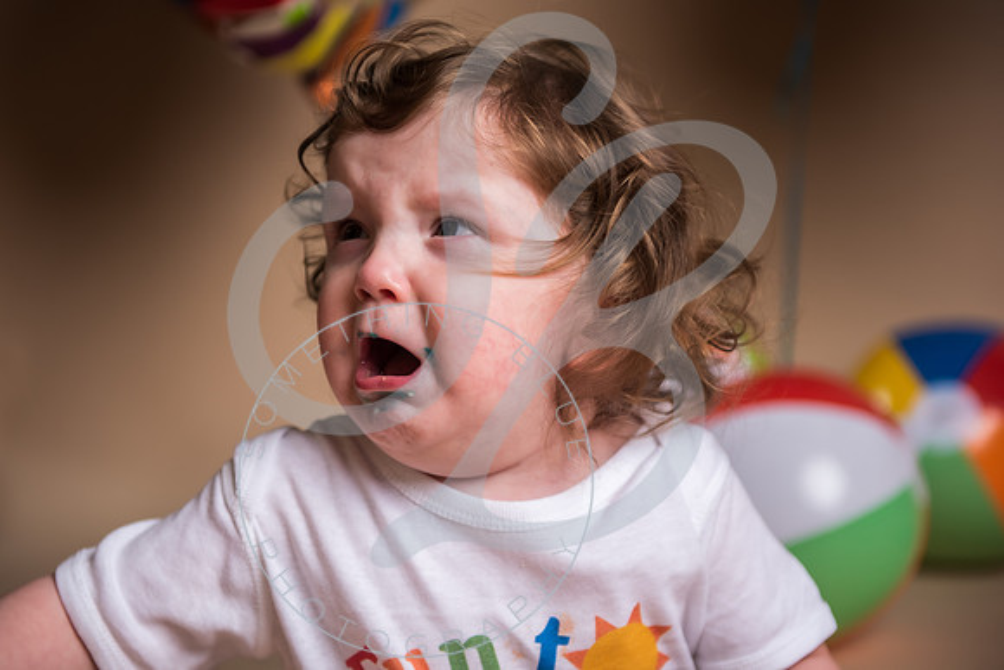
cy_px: 335
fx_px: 2062
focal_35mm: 74
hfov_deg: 27.4
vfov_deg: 18.4
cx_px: 474
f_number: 2.8
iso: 125
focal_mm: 70
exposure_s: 1/125
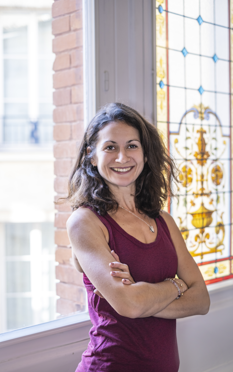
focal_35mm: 55
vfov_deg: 36.9
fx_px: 559
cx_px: 125
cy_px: 188
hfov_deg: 23.5
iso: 250
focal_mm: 35
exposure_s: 1/160
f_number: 2
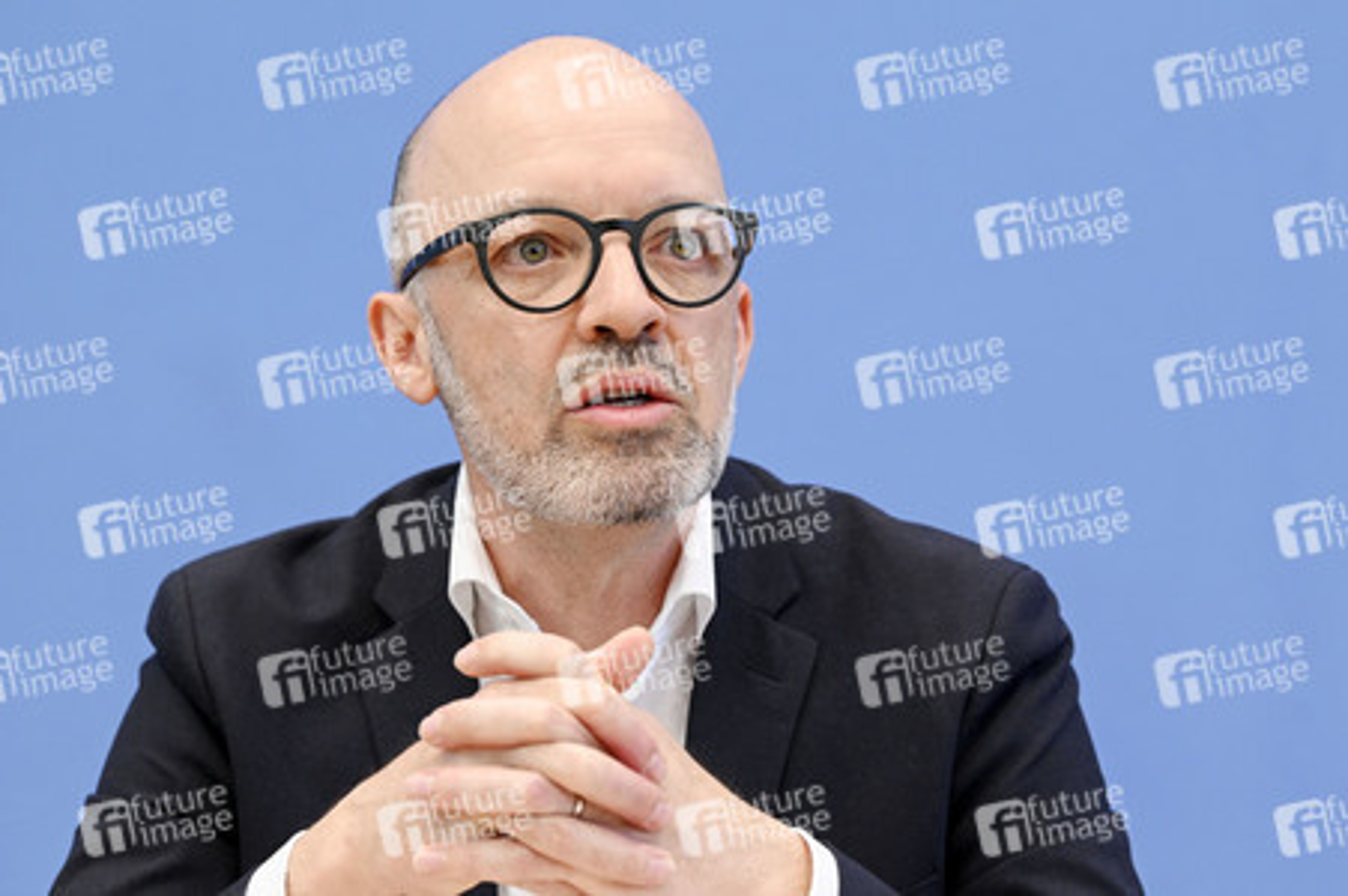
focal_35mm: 125
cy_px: 448
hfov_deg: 16.4
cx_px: 674
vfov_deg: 11.0
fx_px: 4677
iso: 3200
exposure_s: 1/640
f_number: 5
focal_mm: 125
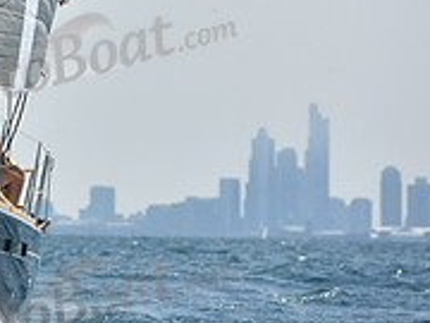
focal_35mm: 621
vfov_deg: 2.4
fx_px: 7714
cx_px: -222
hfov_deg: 3.2
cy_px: -28
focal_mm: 200
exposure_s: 1/1600
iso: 250
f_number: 7.1
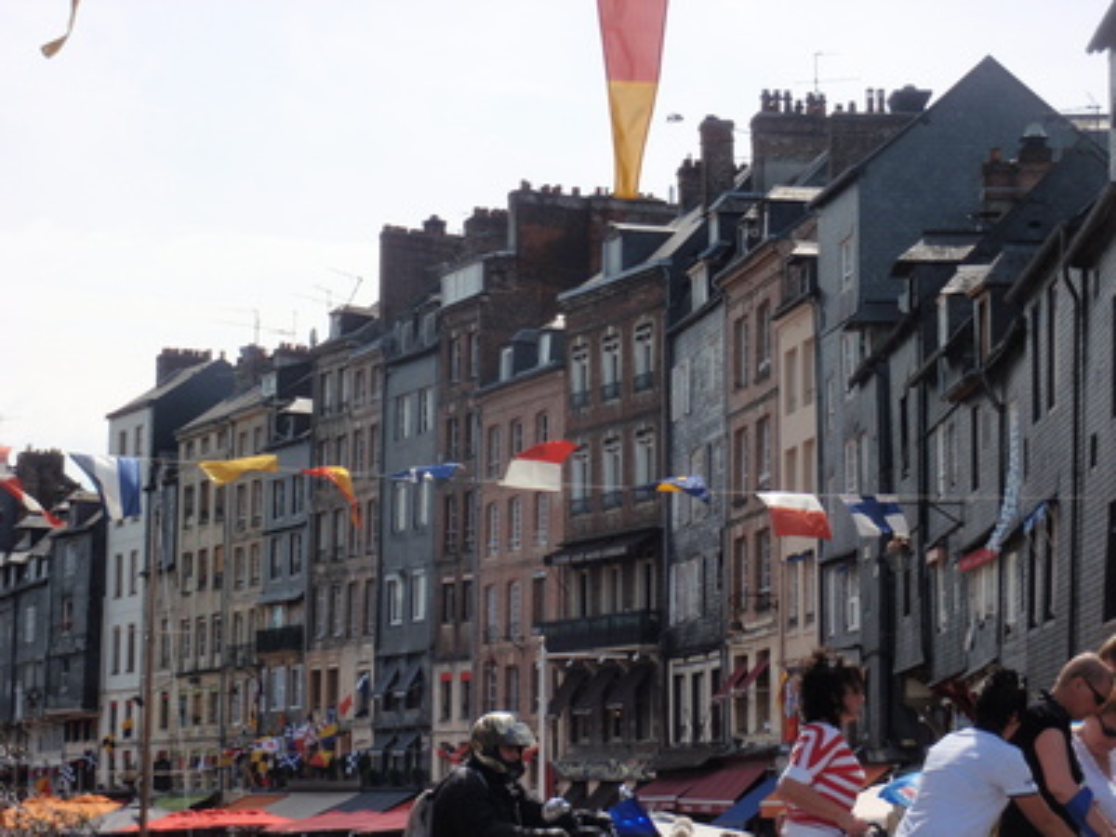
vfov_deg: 17.8
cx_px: 558
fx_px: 2676
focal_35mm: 83
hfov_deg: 23.6
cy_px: 418
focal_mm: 14.94
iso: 64
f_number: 5.1
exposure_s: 1/400
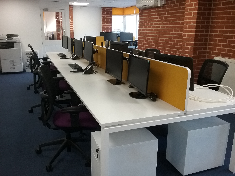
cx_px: 118
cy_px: 88
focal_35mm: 31
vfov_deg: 45.4
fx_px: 210
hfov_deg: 58.4
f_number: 2.2
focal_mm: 3.3
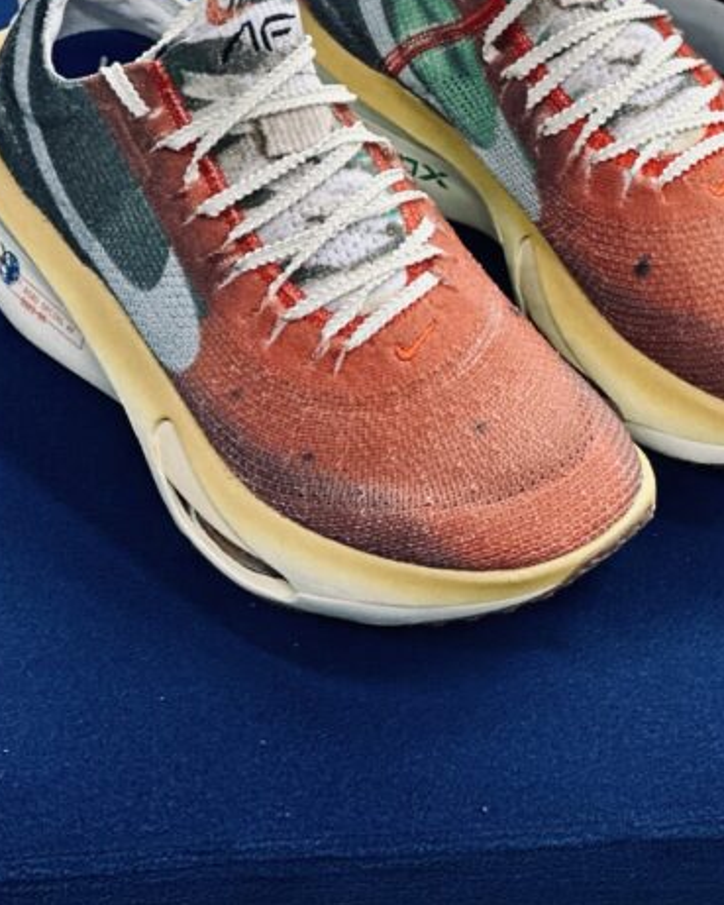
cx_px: 534
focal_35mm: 152
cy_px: 133
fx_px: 4070
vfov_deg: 12.6
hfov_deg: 10.1
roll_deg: +0.5
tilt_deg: -39.3
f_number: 2.8
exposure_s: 1/100
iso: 160
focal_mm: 9
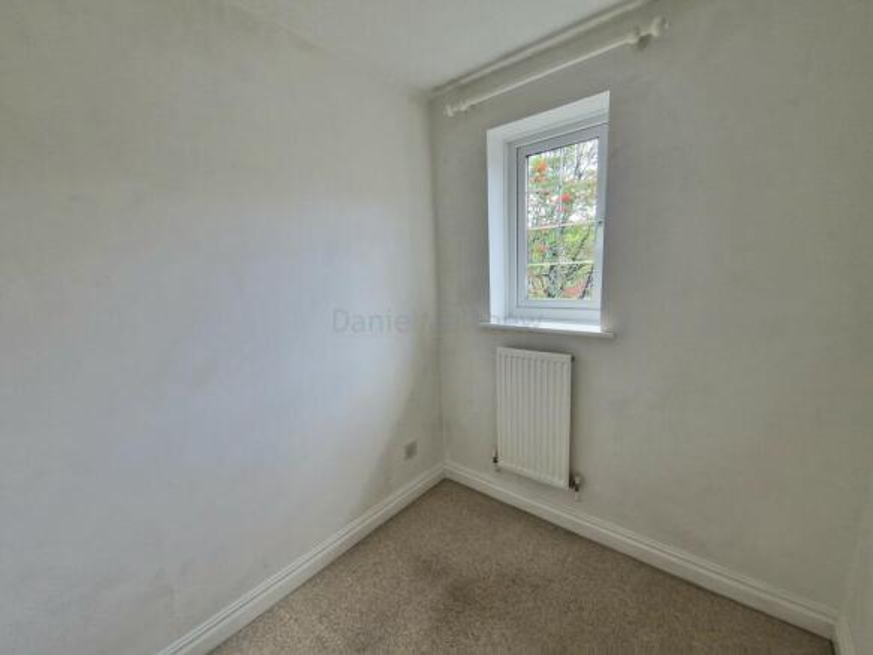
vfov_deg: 89.9
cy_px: 328
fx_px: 328
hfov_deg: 106.2
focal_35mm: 13
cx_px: 436
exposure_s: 1/100
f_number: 2.2
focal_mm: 2.2
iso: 80
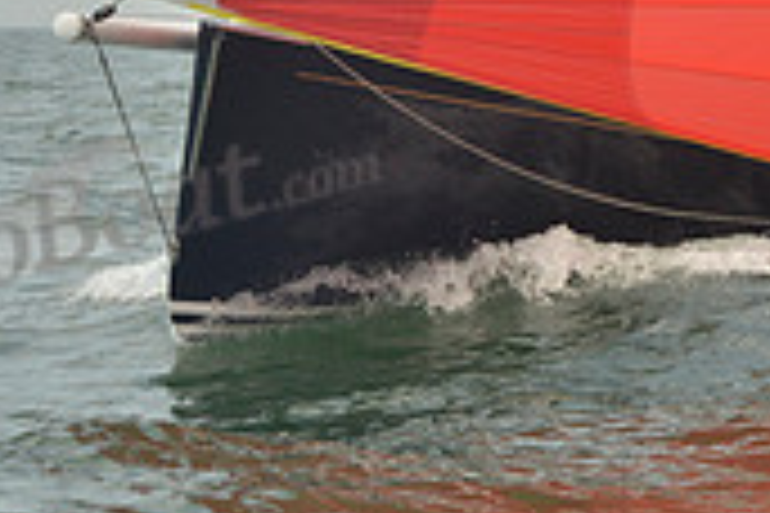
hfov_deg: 8.6
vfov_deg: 5.8
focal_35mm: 238
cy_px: -65
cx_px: 617
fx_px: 5090
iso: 280
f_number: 6.3
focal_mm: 70
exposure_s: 1/1250
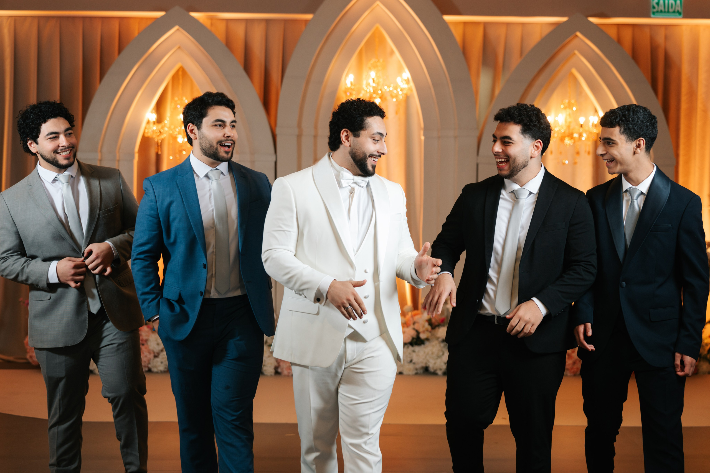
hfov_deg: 32.4
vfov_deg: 21.9
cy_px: 237
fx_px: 1223
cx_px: 355
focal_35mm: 62
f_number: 2.8
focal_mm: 62
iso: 640
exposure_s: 1/200
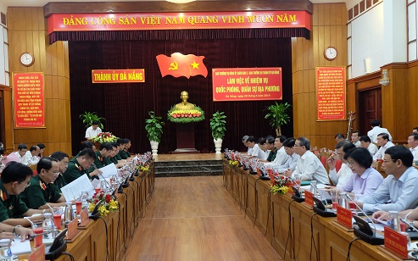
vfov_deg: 41.8
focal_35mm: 30
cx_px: 209
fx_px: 342
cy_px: 124
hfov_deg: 62.9
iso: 1600
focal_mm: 19.2
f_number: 3.8
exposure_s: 1/60
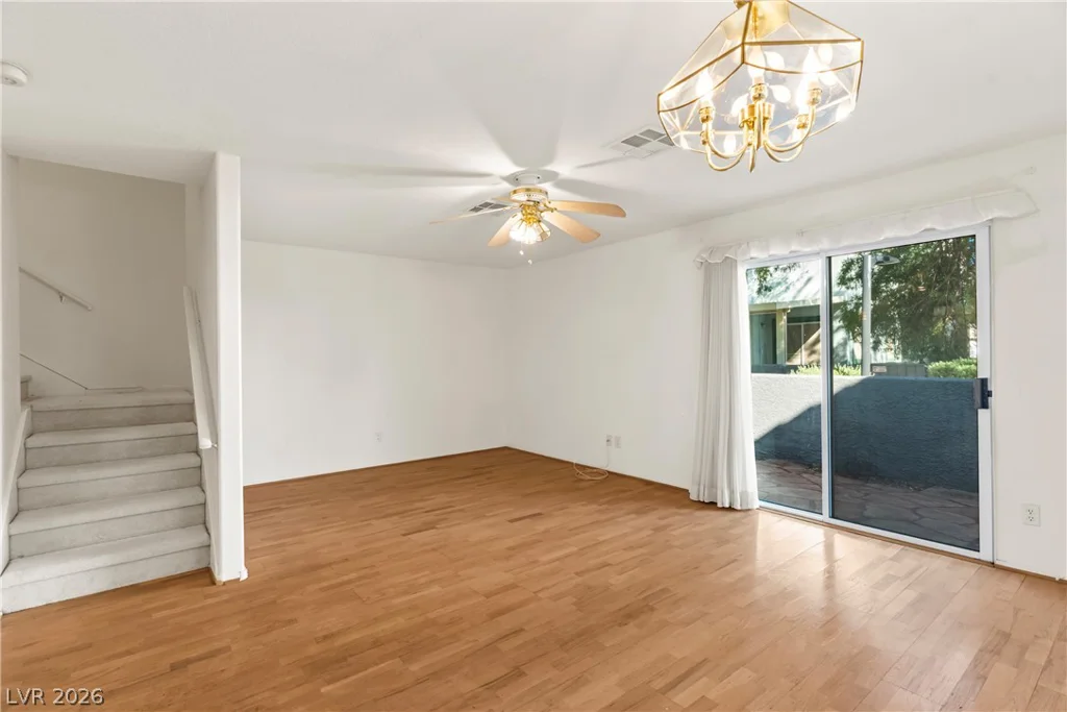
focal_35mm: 17
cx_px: 534
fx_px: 504
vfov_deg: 70.5
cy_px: 356
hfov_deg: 93.3
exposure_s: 1
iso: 400
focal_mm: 17
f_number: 8
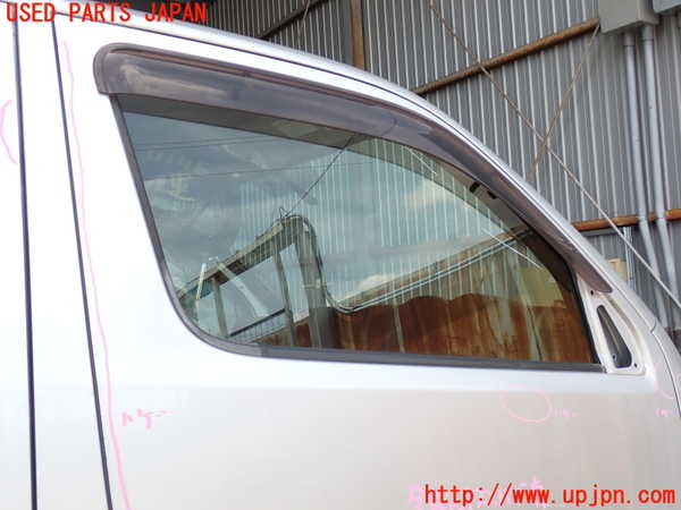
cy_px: 255
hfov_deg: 49.0
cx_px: 340
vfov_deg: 37.7
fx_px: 748
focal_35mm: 38
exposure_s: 1/200
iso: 100
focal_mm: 6.83
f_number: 3.5
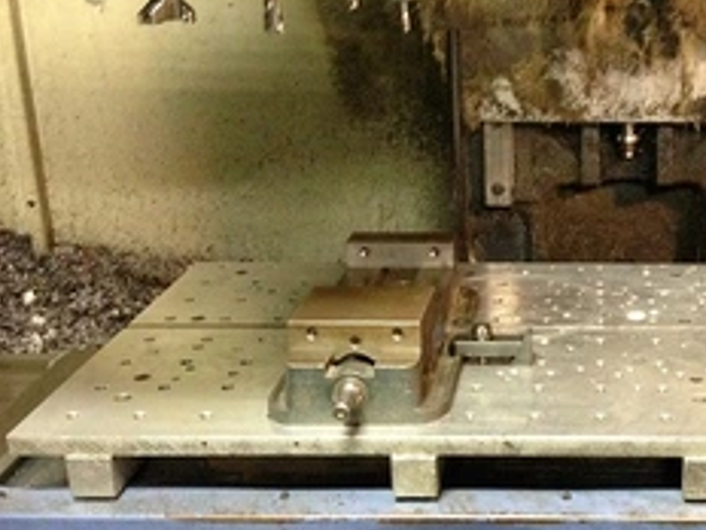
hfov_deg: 32.7
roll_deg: +0.9
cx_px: 584
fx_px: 1163
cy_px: 241
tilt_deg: -17.5
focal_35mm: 57
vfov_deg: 25.6
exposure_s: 1/20
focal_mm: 4.12
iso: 400
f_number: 2.4
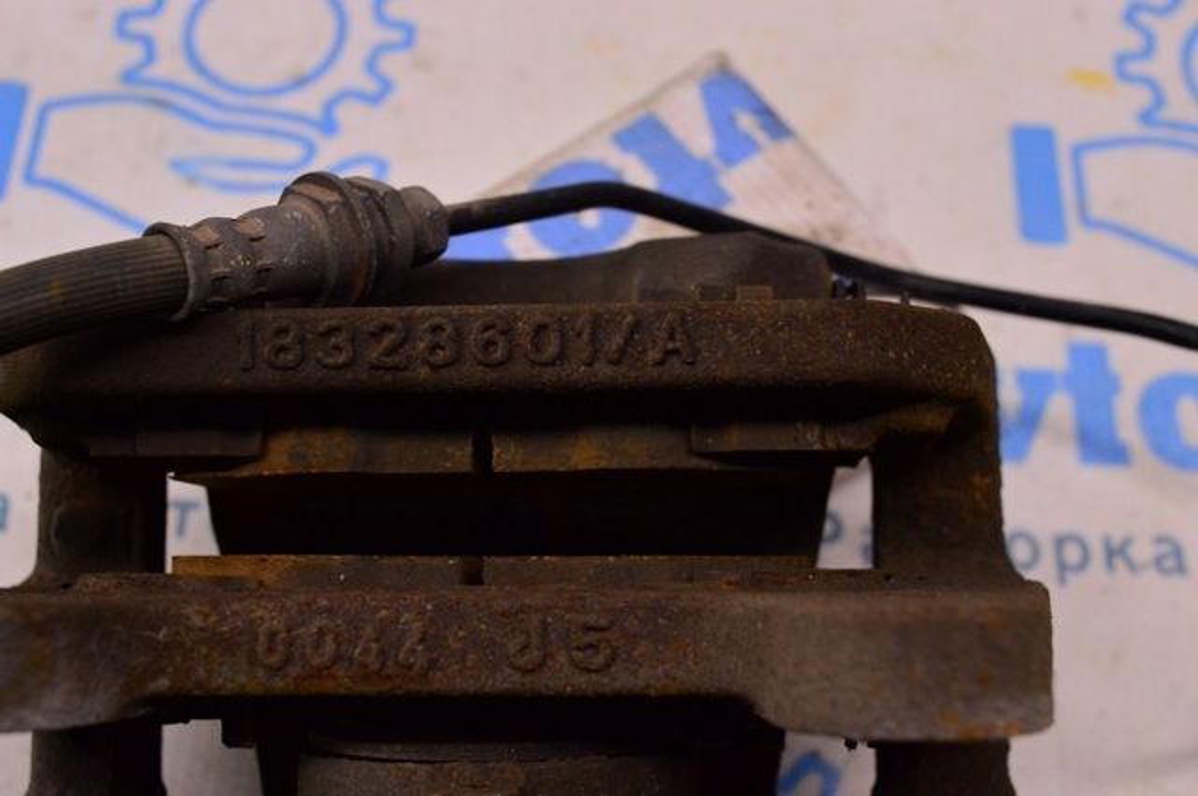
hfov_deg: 42.4
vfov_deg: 28.9
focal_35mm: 46
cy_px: 398
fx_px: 1545
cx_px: 599
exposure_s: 1/125
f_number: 8
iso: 1600
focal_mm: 31
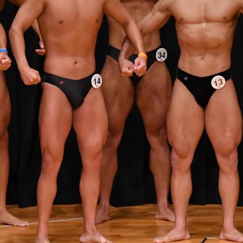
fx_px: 4662
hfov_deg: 3.0
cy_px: 78
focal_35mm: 587
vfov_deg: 3.0
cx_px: 119
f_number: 5.6
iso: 4000
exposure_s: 1/400
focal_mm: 200
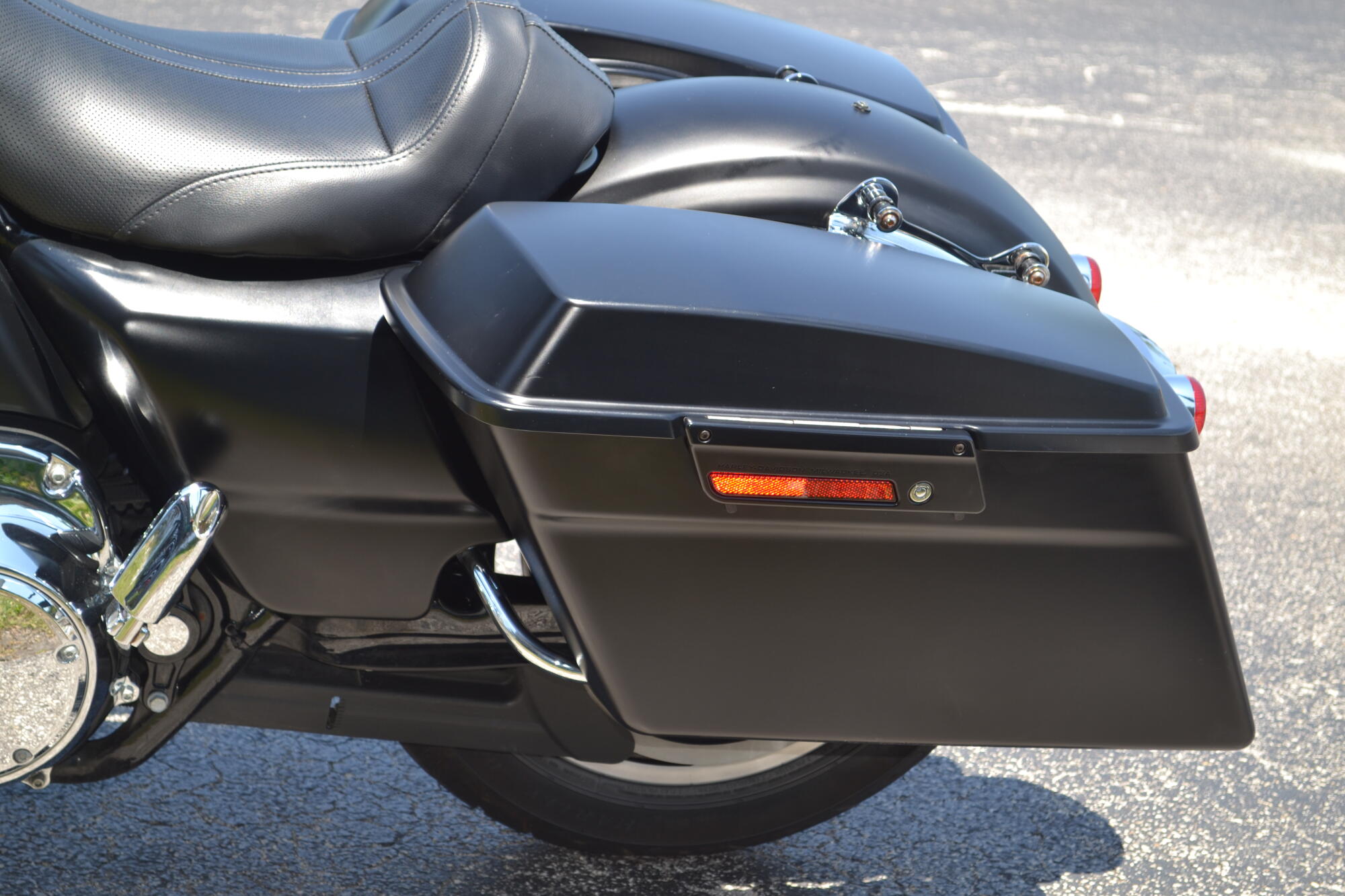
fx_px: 2802
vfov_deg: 18.2
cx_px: 672
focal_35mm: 75
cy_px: 448
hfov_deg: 27.0
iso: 100
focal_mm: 50
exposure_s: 1/125
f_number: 5.6
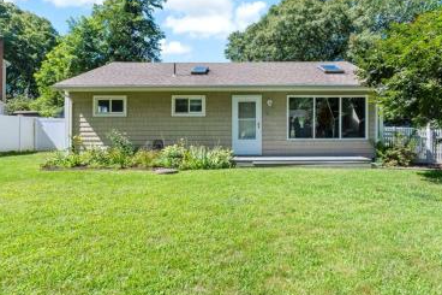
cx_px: 229
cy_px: 124
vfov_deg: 56.9
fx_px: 270
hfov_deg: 78.6
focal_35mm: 22
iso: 160
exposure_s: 1/25
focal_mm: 18
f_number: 22
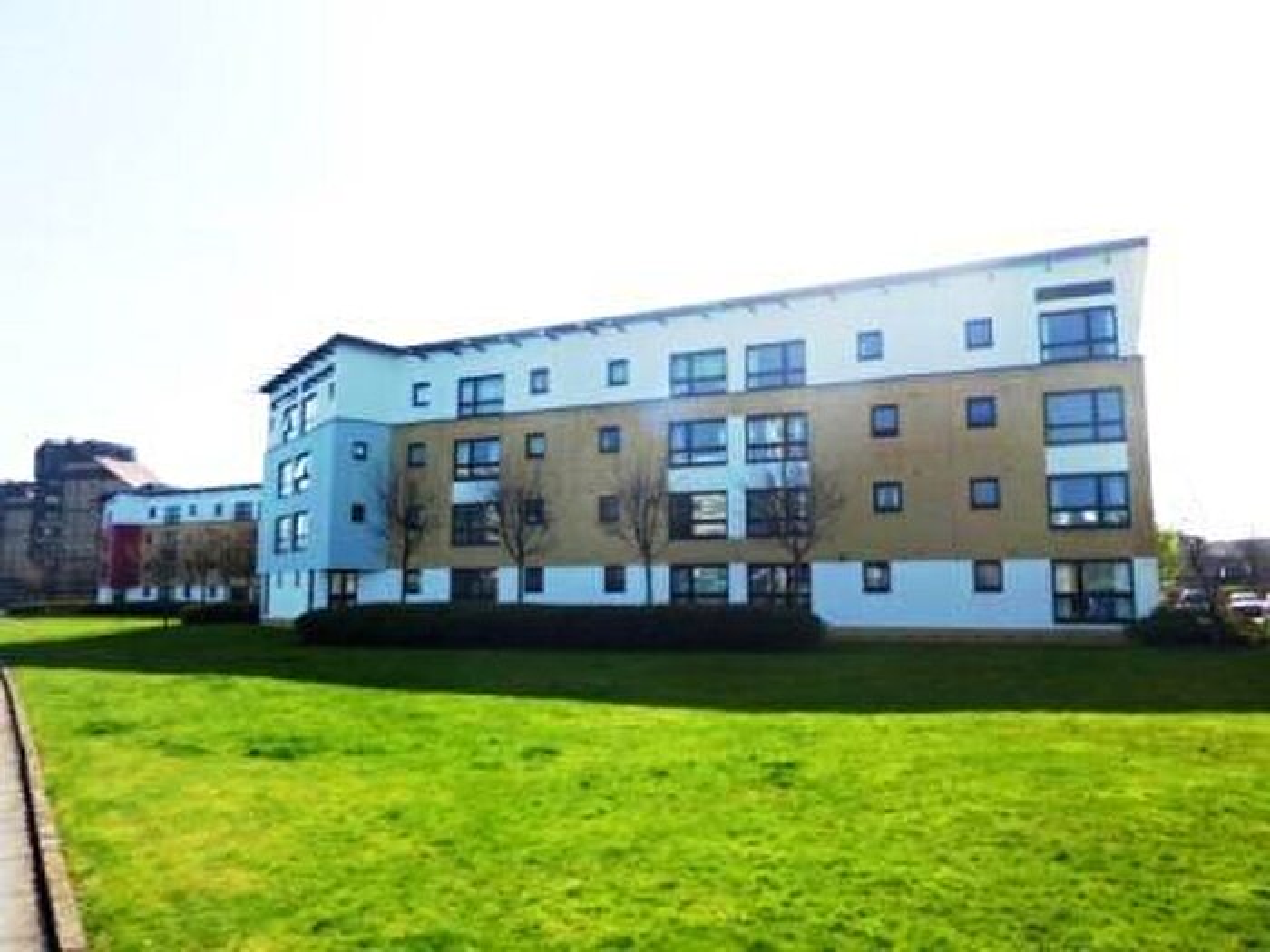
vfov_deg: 54.9
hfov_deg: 69.4
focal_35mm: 25
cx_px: 635
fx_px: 917
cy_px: 476
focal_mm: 4.1
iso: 80
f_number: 3.3
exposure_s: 1/640
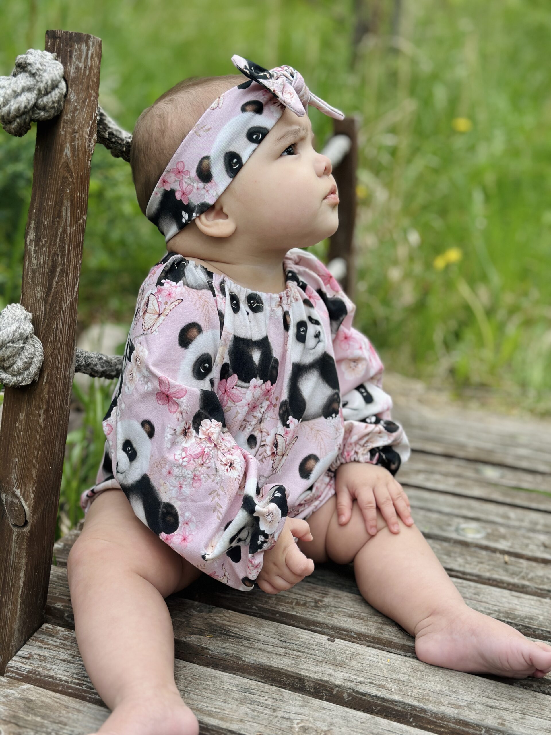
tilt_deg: -9.7
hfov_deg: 30.3
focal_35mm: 48
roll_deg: -2.7
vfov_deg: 39.7
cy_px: 368
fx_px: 1019
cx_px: 276
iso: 100
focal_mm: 6.86
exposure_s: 1/2114
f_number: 1.78
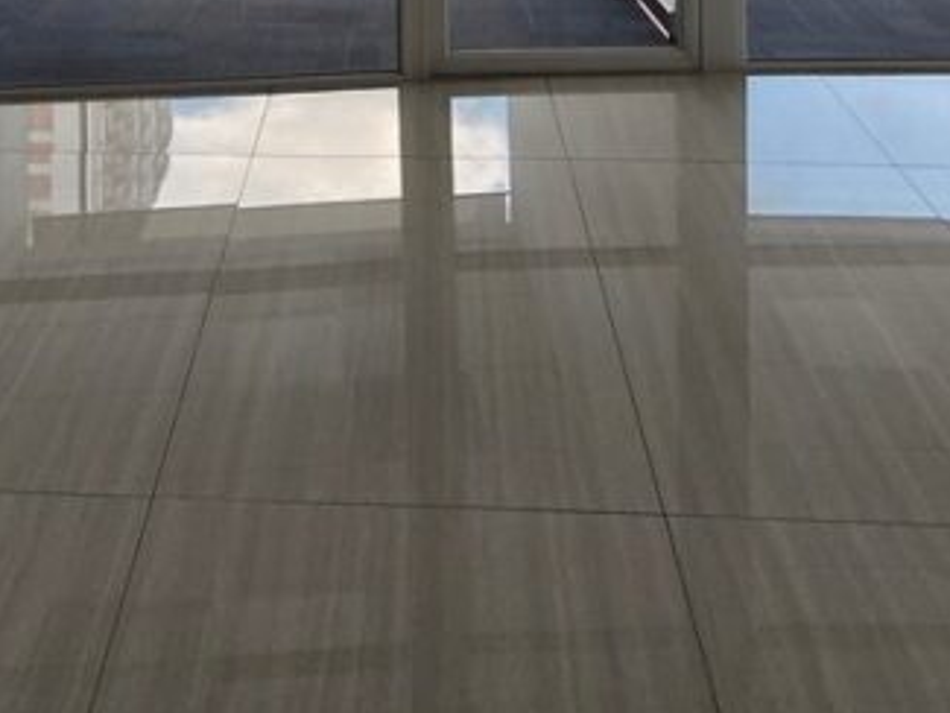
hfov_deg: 45.3
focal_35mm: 41
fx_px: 1126
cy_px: -351
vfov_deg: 26.1
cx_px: 342
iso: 160
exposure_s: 1/120
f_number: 2.2
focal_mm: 2.2
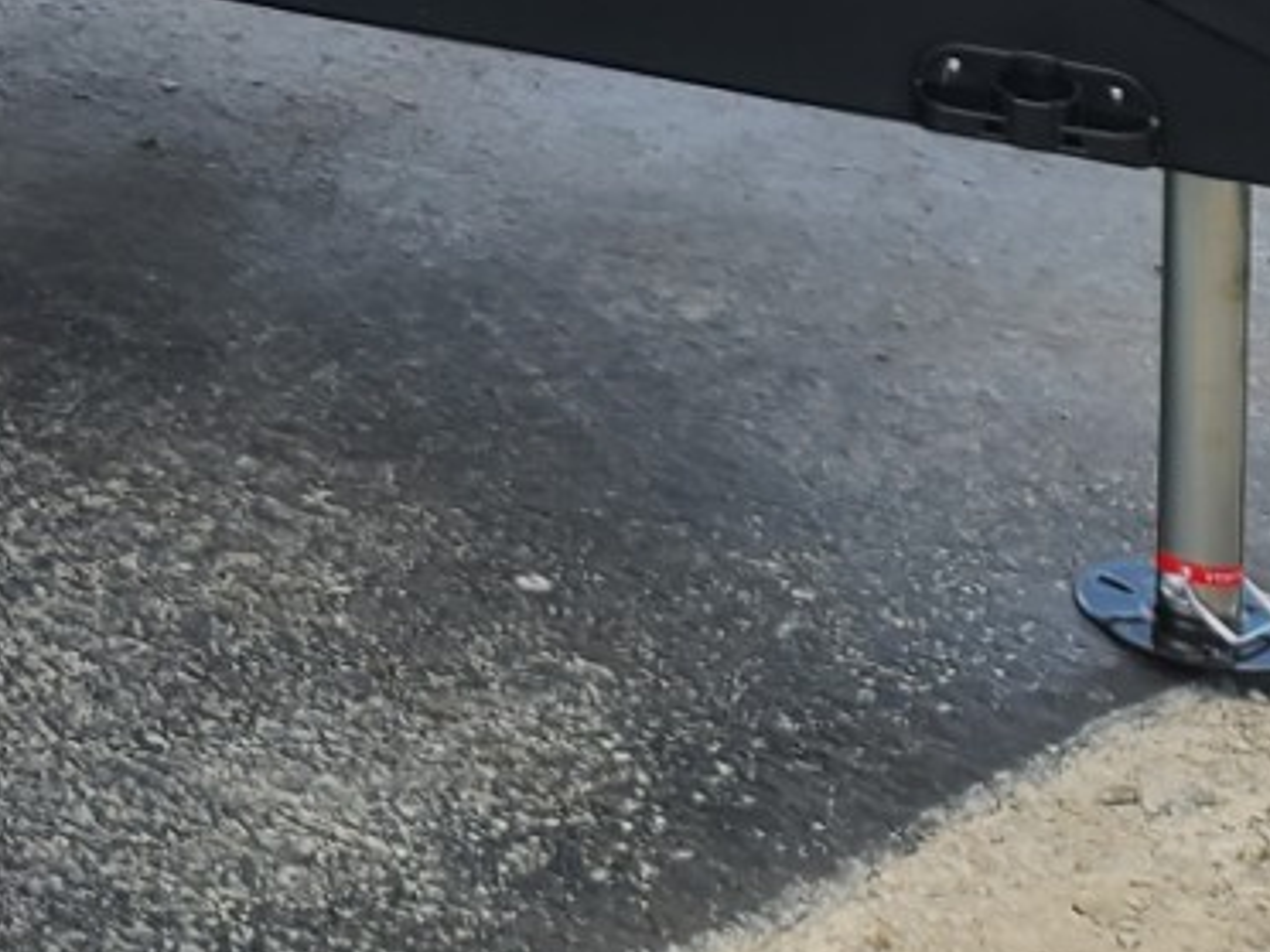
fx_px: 4733
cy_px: -1457
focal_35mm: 129
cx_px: -1386
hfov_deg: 13.0
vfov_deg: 9.9
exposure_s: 1/382
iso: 16
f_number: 1.8
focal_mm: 7
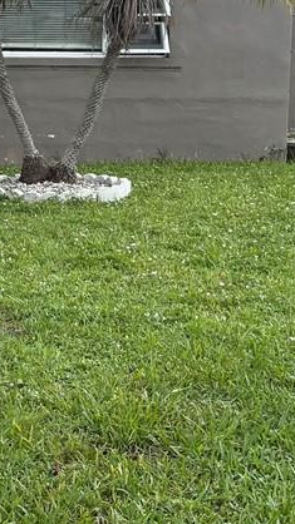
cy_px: 168
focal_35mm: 100
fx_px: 1391
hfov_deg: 11.8
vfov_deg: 21.3
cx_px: -77
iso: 100
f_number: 1.78
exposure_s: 1/3425
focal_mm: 6.76
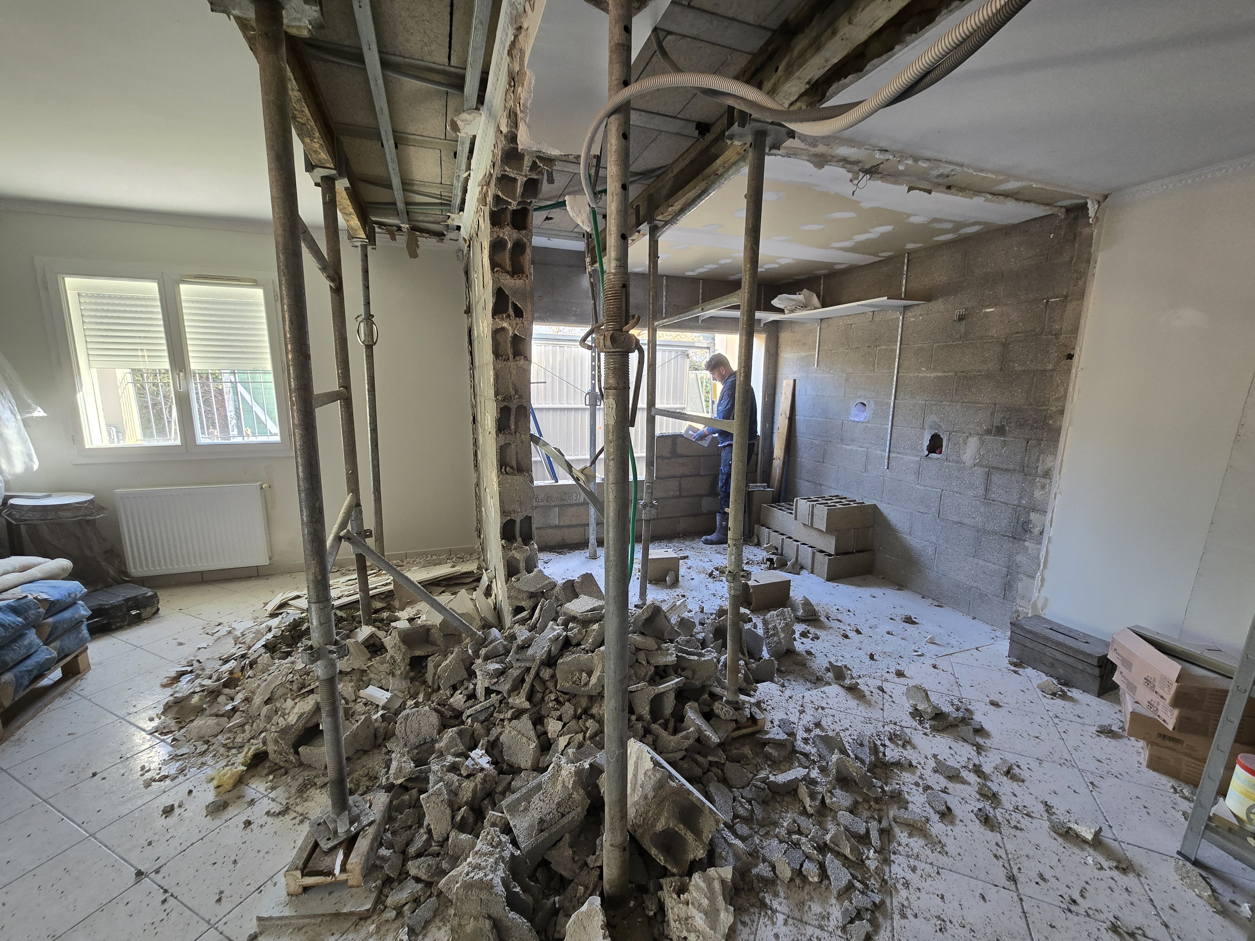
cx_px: 628
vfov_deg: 89.9
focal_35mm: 13
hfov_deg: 106.2
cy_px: 470
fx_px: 471
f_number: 2.2
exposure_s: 1/50
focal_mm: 2.2
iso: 160
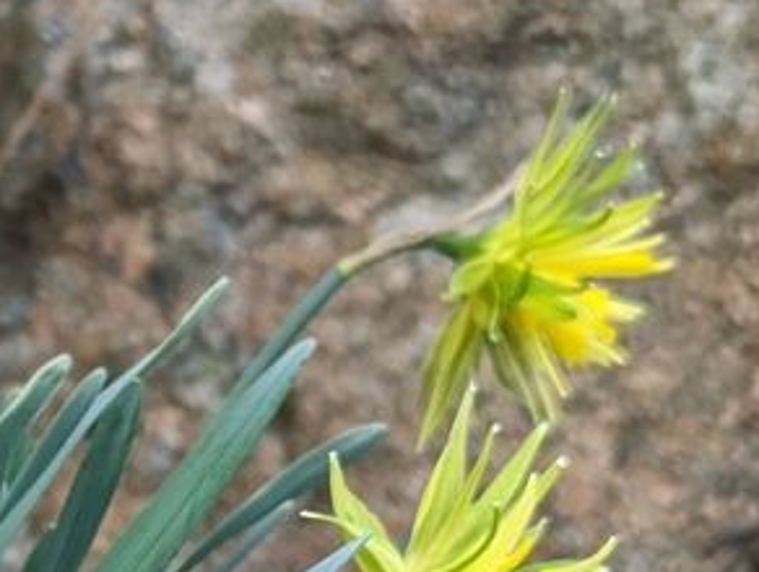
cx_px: -359
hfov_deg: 9.7
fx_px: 4327
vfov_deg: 7.5
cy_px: 689
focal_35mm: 197
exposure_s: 1/283
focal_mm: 6.81
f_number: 1.85
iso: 47
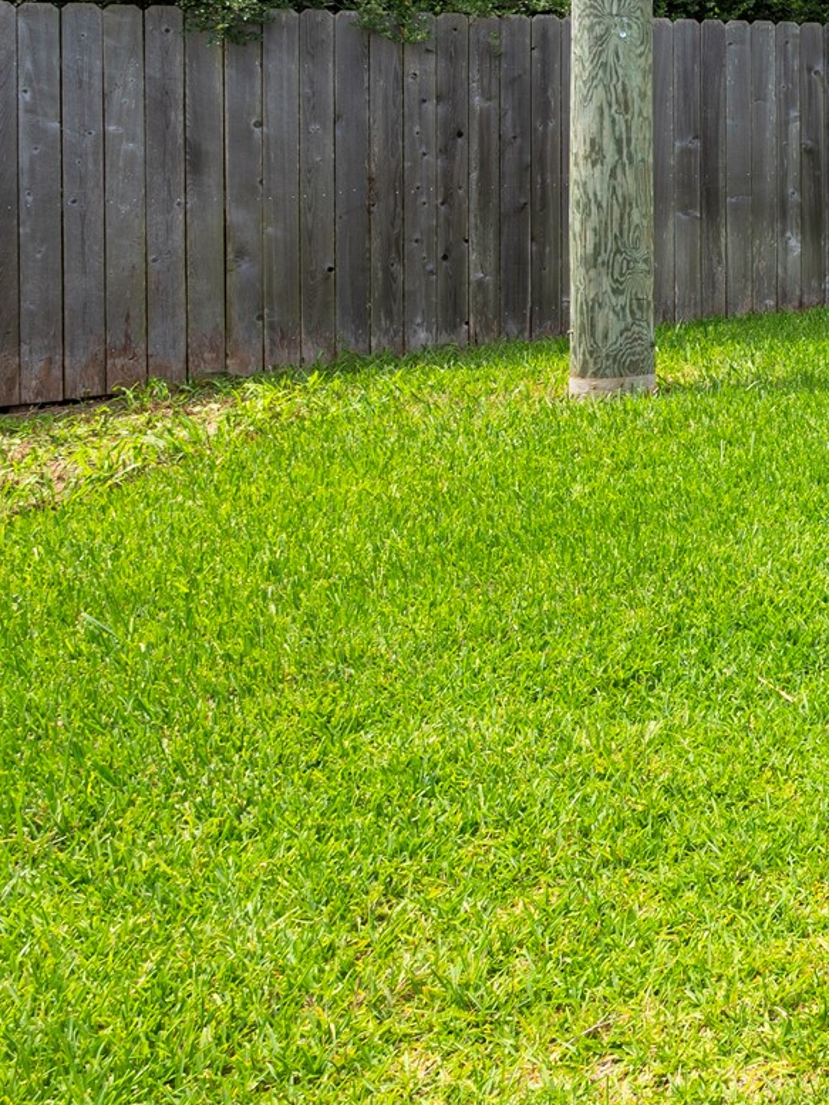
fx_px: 1373
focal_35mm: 43
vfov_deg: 40.6
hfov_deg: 21.9
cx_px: 1469
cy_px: 118
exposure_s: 1/80
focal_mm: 16
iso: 125
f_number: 13
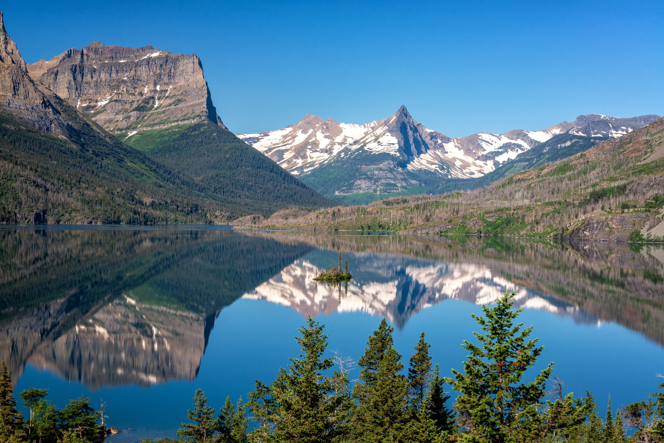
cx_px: 332
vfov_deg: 20.0
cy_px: 222
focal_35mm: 68
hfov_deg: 29.6
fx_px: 1255
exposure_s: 1/320
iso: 400
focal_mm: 68
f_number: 8
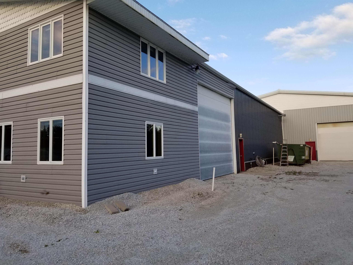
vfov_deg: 53.1
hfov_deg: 67.3
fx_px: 265
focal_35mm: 26
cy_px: 132
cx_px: 176
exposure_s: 1/846
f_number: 1.7
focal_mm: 4.25
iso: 50
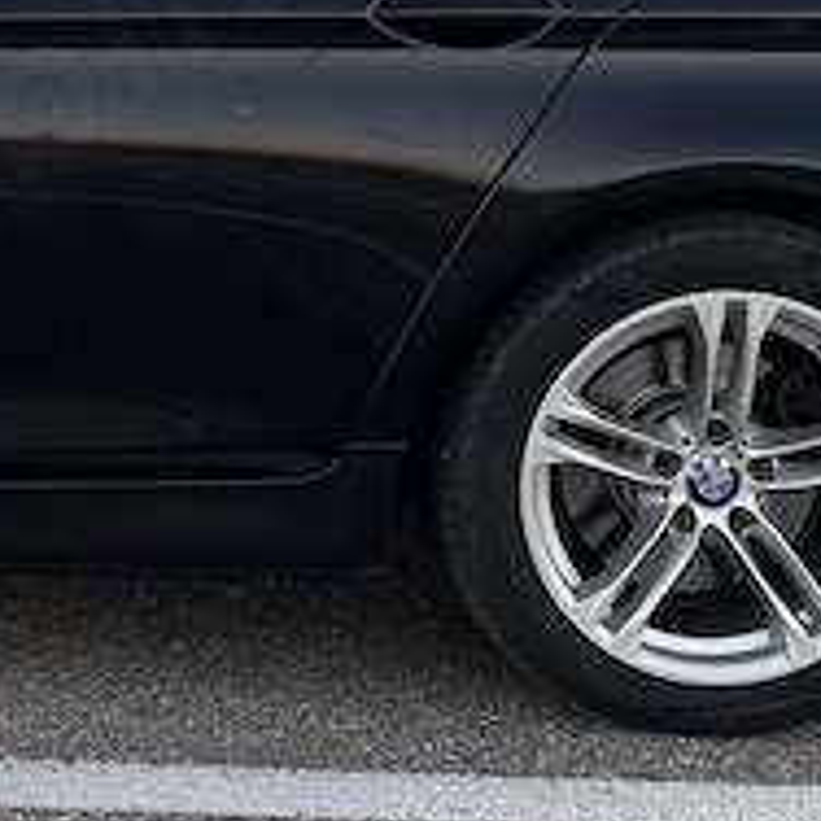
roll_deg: -1.9
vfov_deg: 15.2
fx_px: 3032
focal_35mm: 113
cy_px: 70
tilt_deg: -7.3
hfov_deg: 14.6
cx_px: -314
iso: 80
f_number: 1.78
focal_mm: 6.76
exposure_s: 1/426
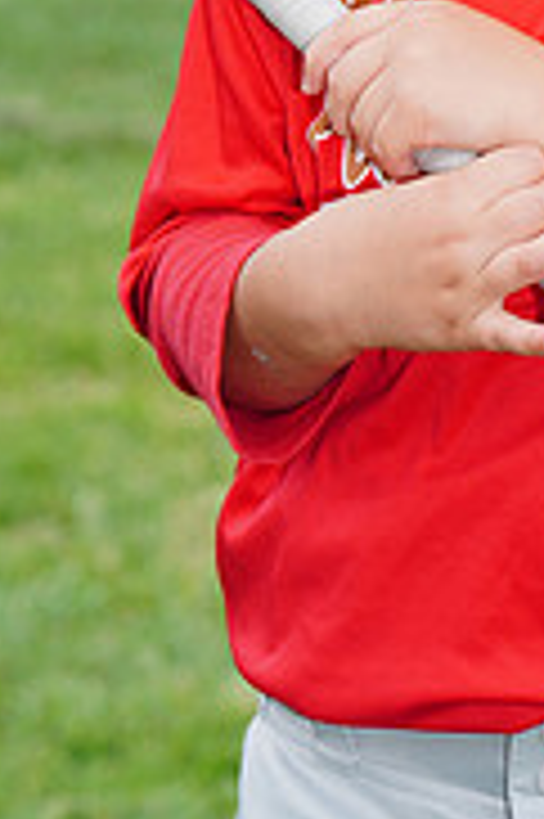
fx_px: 12308
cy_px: -320
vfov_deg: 3.8
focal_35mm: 542
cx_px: 654
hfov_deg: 2.5
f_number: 9
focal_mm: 170
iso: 200
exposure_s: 1/250
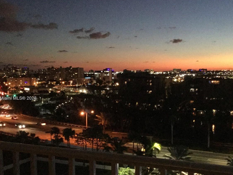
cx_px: 136
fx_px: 296
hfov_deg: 42.8
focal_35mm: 44
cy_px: 99
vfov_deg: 32.8
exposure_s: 1/15
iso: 640
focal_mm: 3.3
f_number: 2.4
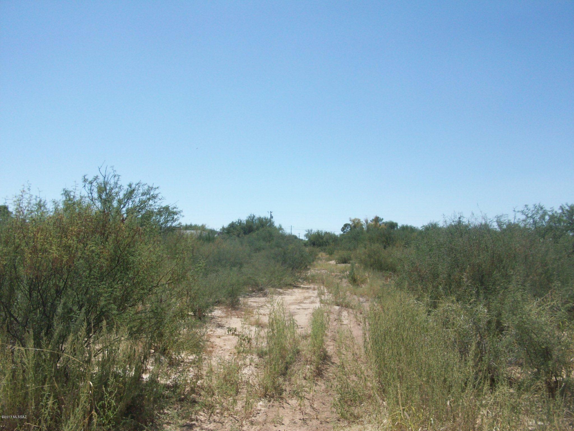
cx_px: 287
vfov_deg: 41.8
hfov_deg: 54.0
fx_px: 564
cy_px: 216
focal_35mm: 34
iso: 64
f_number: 5.5
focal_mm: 5.7
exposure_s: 1/396
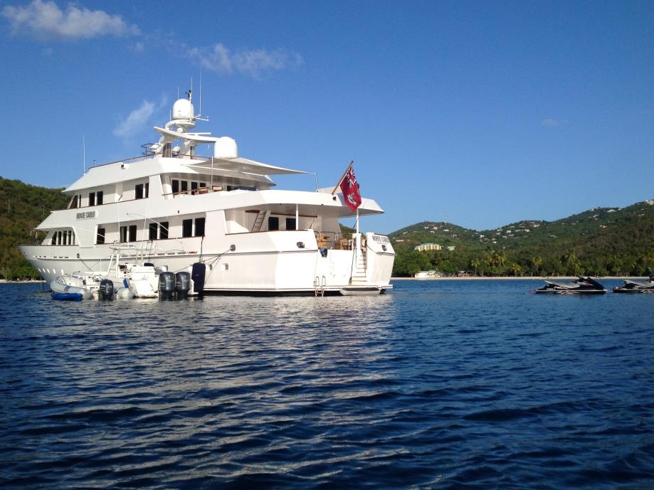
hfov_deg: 47.8
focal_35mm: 39
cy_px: 262
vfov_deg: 36.8
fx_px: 737
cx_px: 347
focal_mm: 4.28
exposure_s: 1/2513
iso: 64
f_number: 2.4
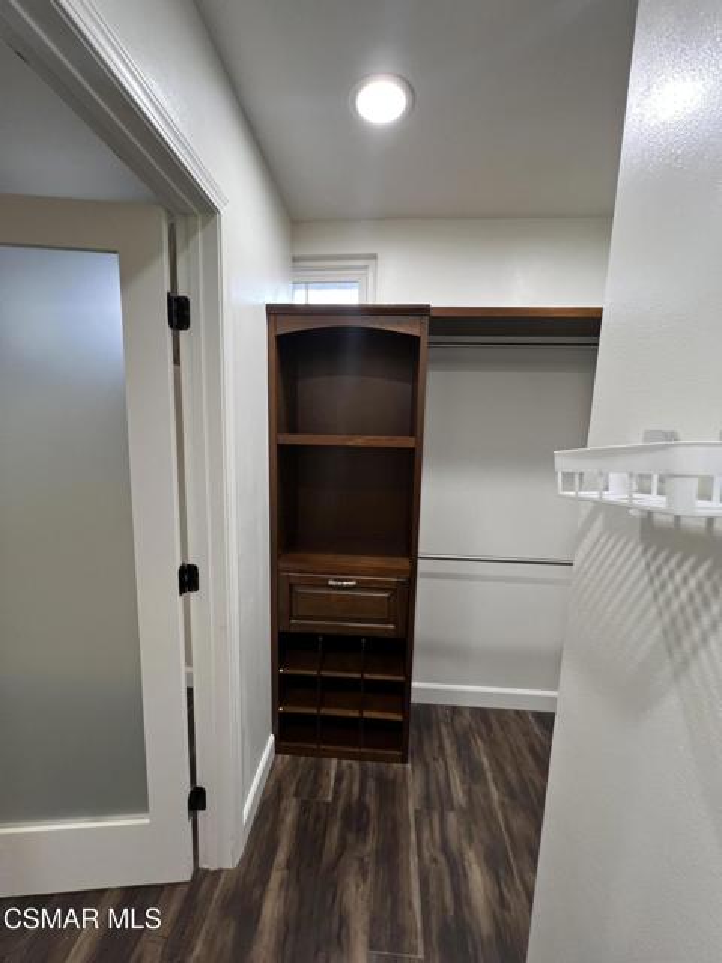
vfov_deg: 106.2
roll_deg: -0.7
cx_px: 361
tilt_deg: -7.6
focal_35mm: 13
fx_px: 362
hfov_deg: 89.9
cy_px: 482
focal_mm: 1.57
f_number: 1.8
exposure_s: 1/60
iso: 160
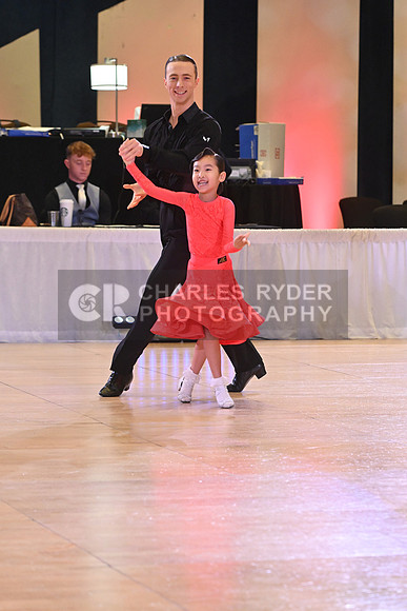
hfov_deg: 9.5
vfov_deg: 14.2
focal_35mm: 145
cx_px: 204
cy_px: 306
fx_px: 2457
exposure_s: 1/400
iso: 4000
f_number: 6.3
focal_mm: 145
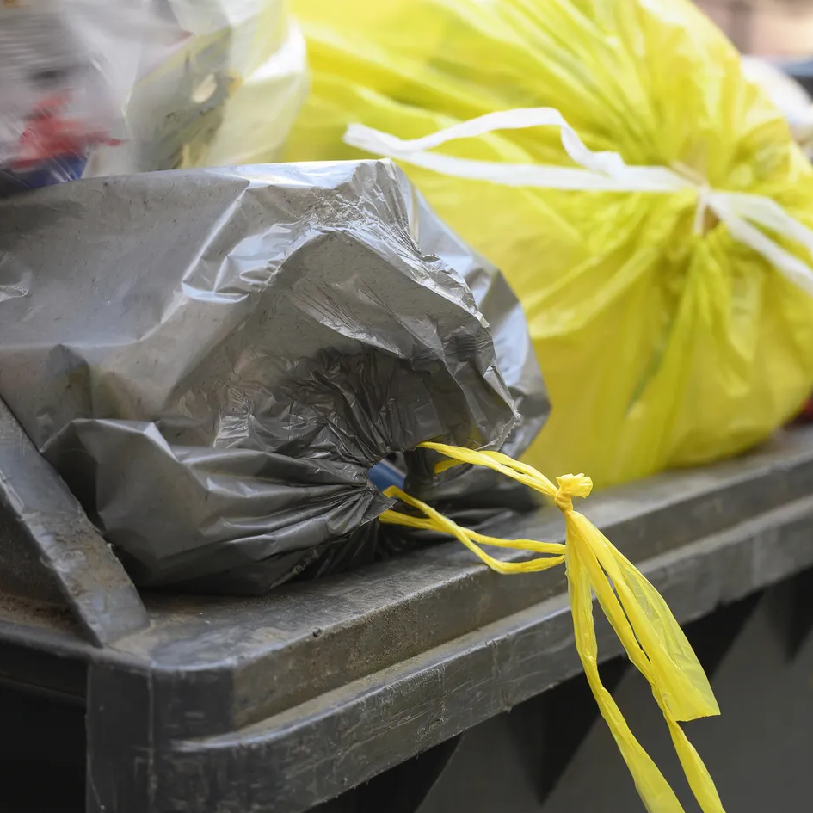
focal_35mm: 66
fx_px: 1754
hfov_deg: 26.1
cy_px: 409
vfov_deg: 26.1
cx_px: 422
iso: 320
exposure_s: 1/160
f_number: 4
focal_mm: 51
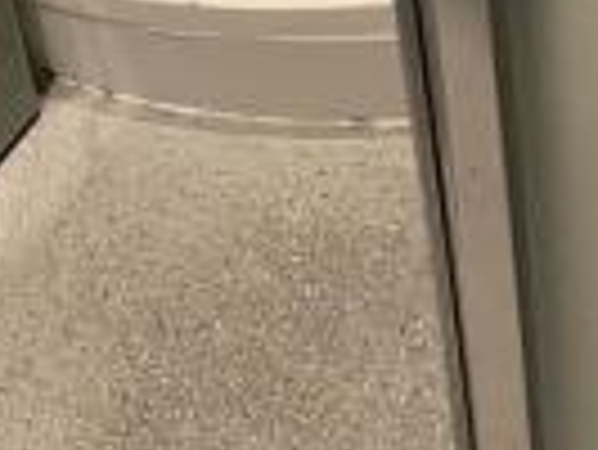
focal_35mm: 114
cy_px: -434
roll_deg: +21.8
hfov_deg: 15.0
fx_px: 1971
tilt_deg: -31.7
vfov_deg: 11.7
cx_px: -483
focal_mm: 4.2
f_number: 1.6
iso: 125
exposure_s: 1/50
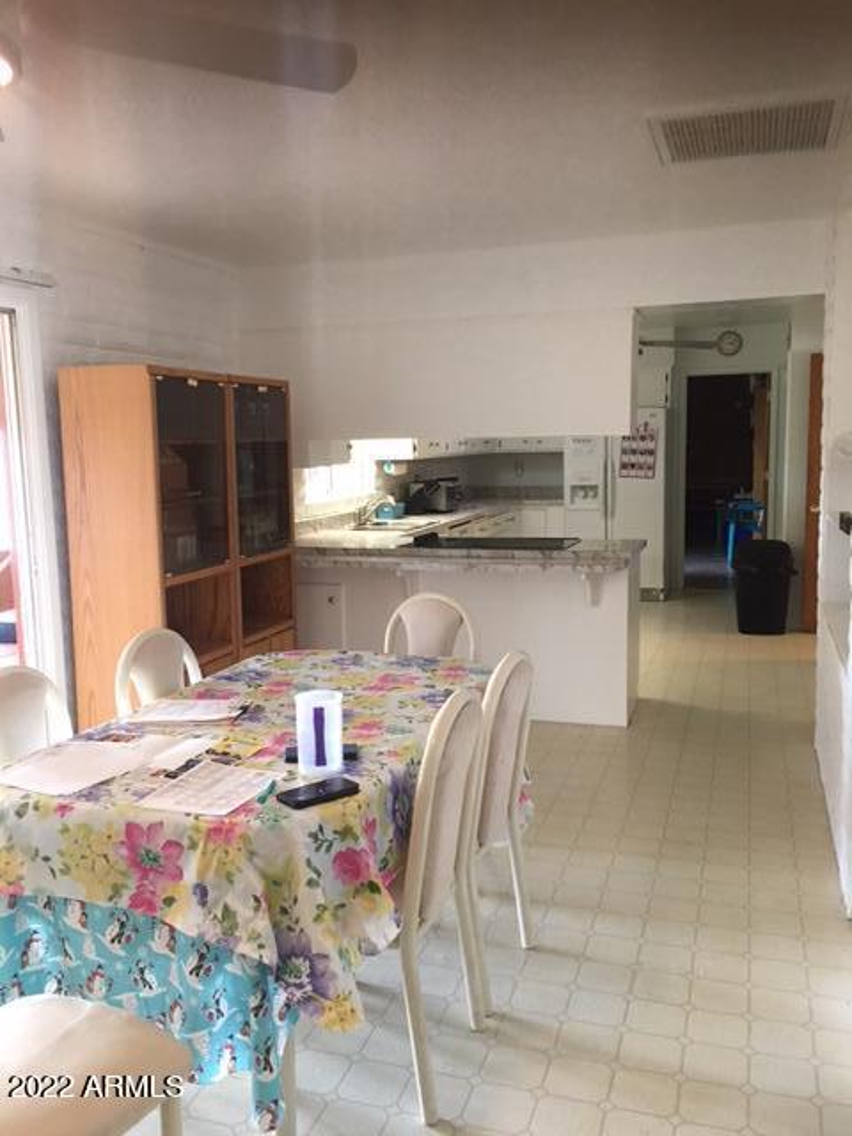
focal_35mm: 29
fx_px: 952
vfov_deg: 61.7
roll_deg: +0.9
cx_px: 426
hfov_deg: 48.2
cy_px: 568
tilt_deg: -6.1
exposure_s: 1/15
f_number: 2.2
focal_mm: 4.15
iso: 50
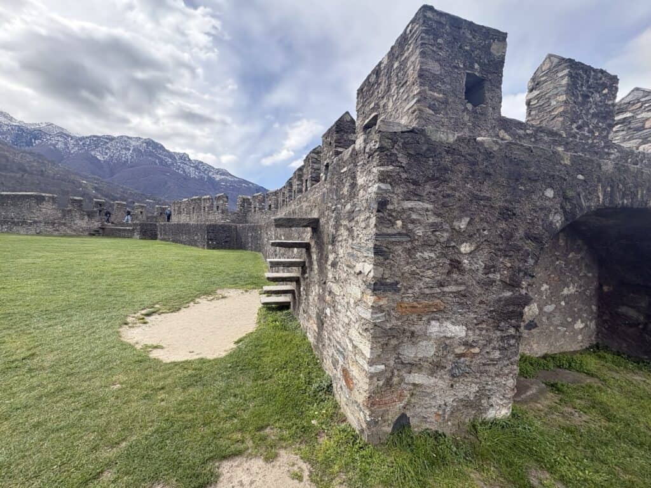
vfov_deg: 85.7
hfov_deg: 102.1
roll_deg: -0.5
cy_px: 244
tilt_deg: -1.7
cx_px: 326
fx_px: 263
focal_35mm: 14
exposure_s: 1/675
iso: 64
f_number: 2.2
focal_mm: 2.22
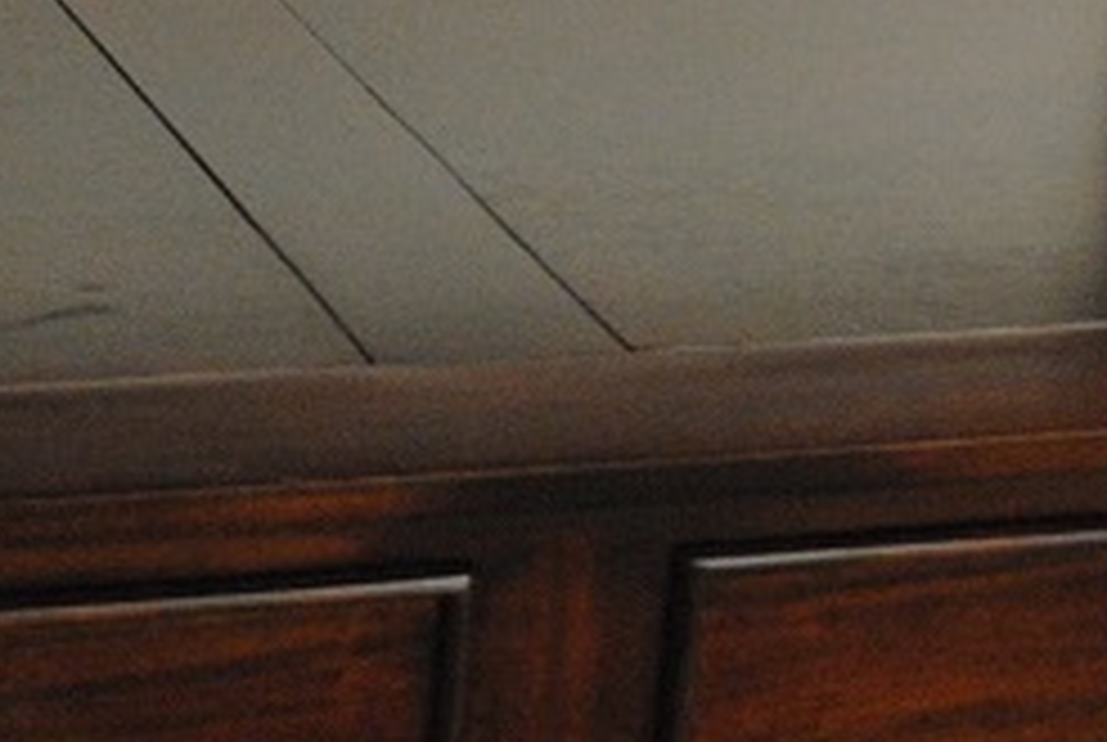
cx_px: 54
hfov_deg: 12.6
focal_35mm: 161
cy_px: 43
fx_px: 4960
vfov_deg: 8.5
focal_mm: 22
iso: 900
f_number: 4
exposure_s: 1/30
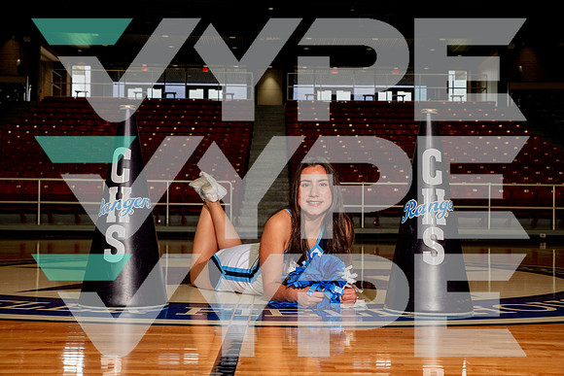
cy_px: 188
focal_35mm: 52
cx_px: 282
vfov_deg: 26.0
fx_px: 815
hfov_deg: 38.2
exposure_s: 1/320
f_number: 7.1
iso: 800
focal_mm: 52
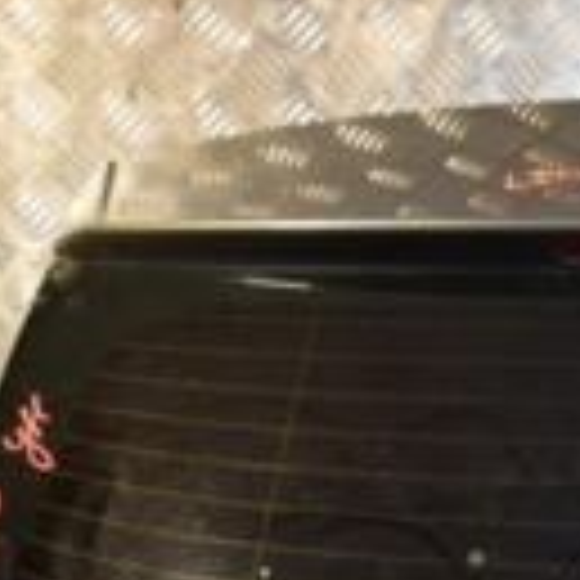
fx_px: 2919
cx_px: 953
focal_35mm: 154
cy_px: 881
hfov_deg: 10.8
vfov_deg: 10.9
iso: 800
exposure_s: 1/200
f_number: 5
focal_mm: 26
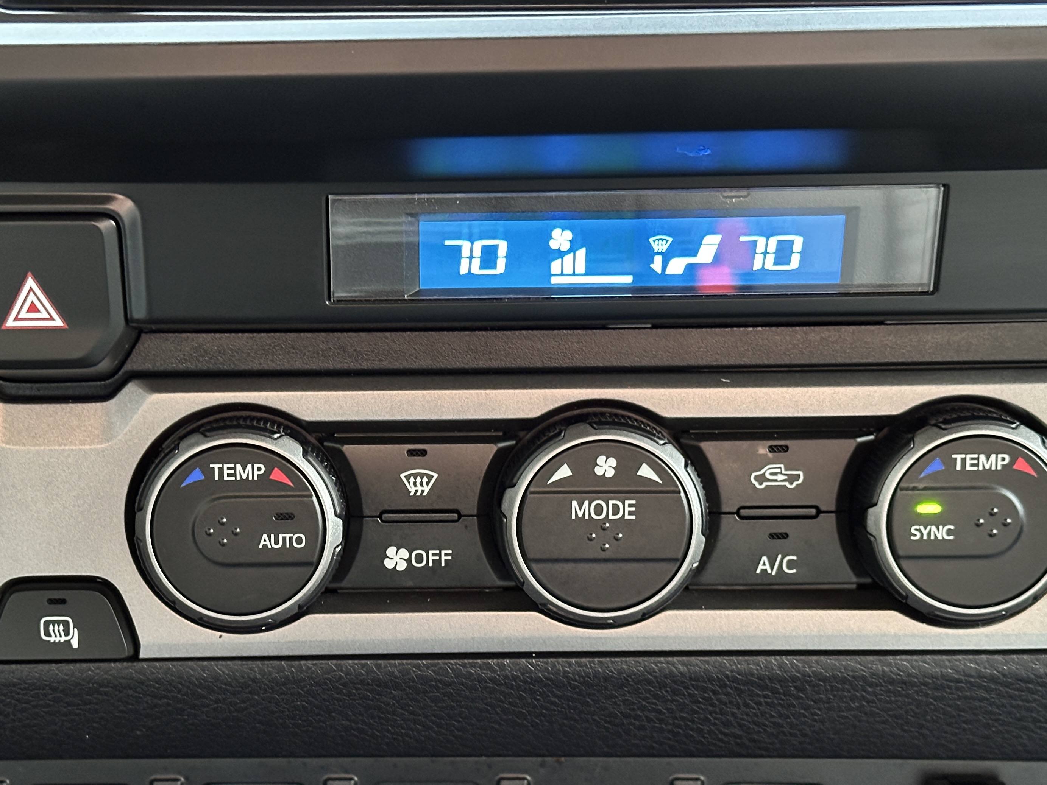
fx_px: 2117
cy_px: 518
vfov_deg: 20.9
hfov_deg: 27.7
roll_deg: +2.8
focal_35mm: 70
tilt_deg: -19.0
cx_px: 418
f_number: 1.78
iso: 640
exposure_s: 1/30
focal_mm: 6.86
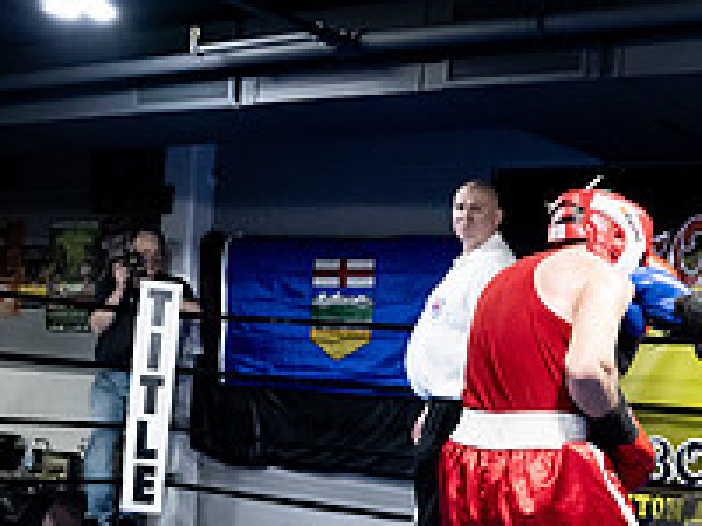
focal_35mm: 67
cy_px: 559
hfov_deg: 27.7
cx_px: 660
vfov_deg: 21.0
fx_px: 1359
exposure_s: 1/1000
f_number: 2.8
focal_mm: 24
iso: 6400
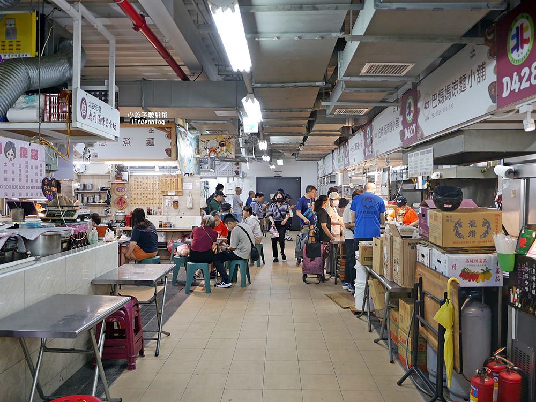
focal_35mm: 28
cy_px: 201
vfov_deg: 49.8
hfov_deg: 63.4
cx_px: 268
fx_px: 434
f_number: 2.5
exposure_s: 1/60
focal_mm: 14
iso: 500
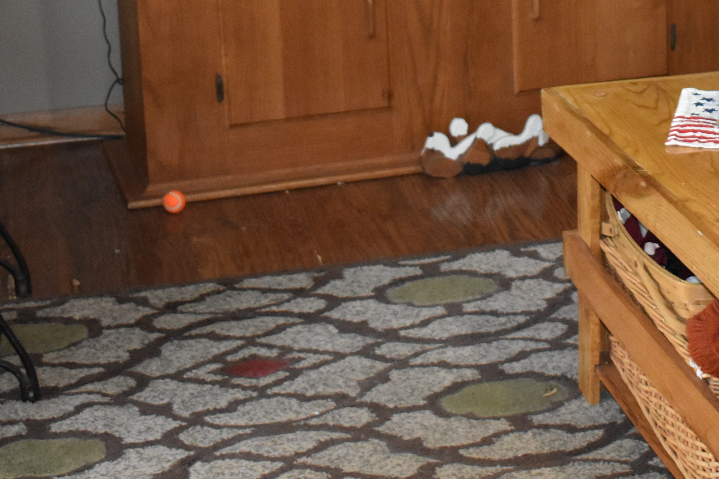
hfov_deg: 19.2
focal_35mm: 106
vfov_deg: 12.6
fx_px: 2117
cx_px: 506
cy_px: -78
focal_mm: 30
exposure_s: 1/200
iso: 2800
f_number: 4.2
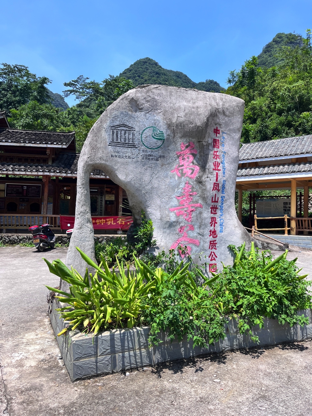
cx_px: 156
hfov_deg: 53.1
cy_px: 208
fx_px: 312
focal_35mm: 26
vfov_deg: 67.3
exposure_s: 1/1957
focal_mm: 5.1
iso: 50
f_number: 1.6
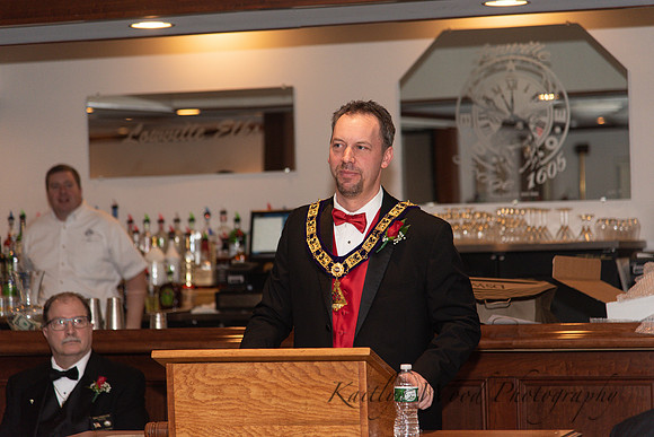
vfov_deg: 11.4
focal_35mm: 120
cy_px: 218
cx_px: 327
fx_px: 2180
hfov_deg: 17.1
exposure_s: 1/200
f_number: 4
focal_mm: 120
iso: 800
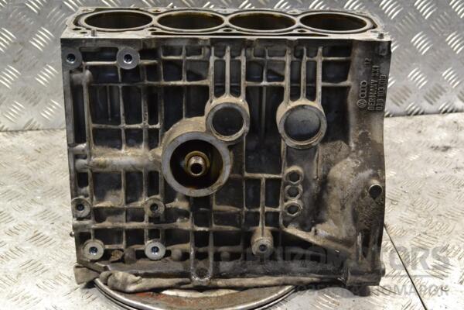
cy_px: 155
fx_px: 696
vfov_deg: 25.1
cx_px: 232
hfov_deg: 36.9
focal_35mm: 54
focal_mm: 36
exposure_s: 1/200
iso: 3200
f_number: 8
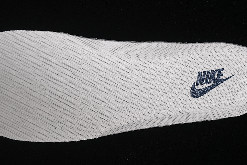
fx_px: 570
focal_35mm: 83
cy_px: 91
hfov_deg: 24.5
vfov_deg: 16.5
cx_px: 112
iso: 160
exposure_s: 1/80
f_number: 7.1
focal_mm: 50
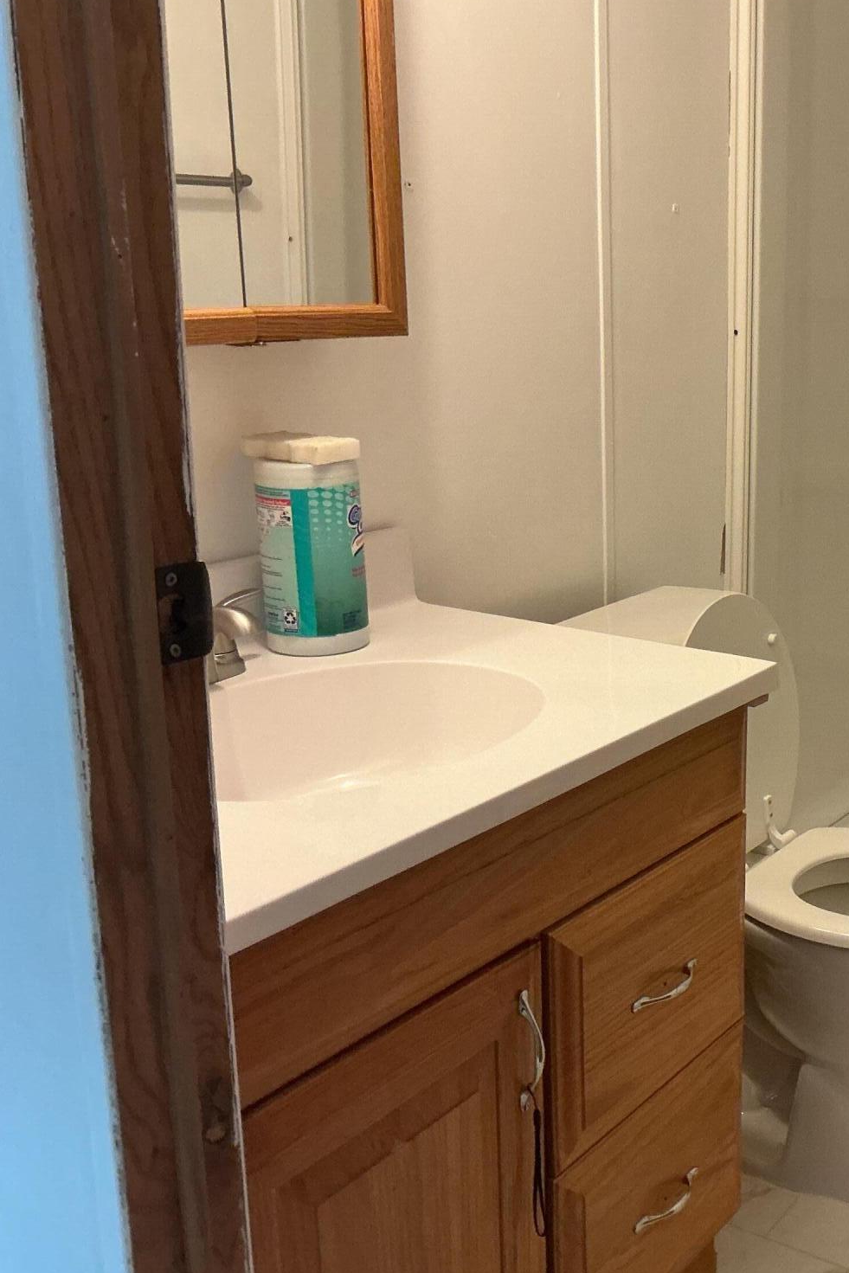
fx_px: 1450
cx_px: 865
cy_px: 638
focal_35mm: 41
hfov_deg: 30.2
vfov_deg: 47.4
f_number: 1.8
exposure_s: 1/60
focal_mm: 3
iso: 125
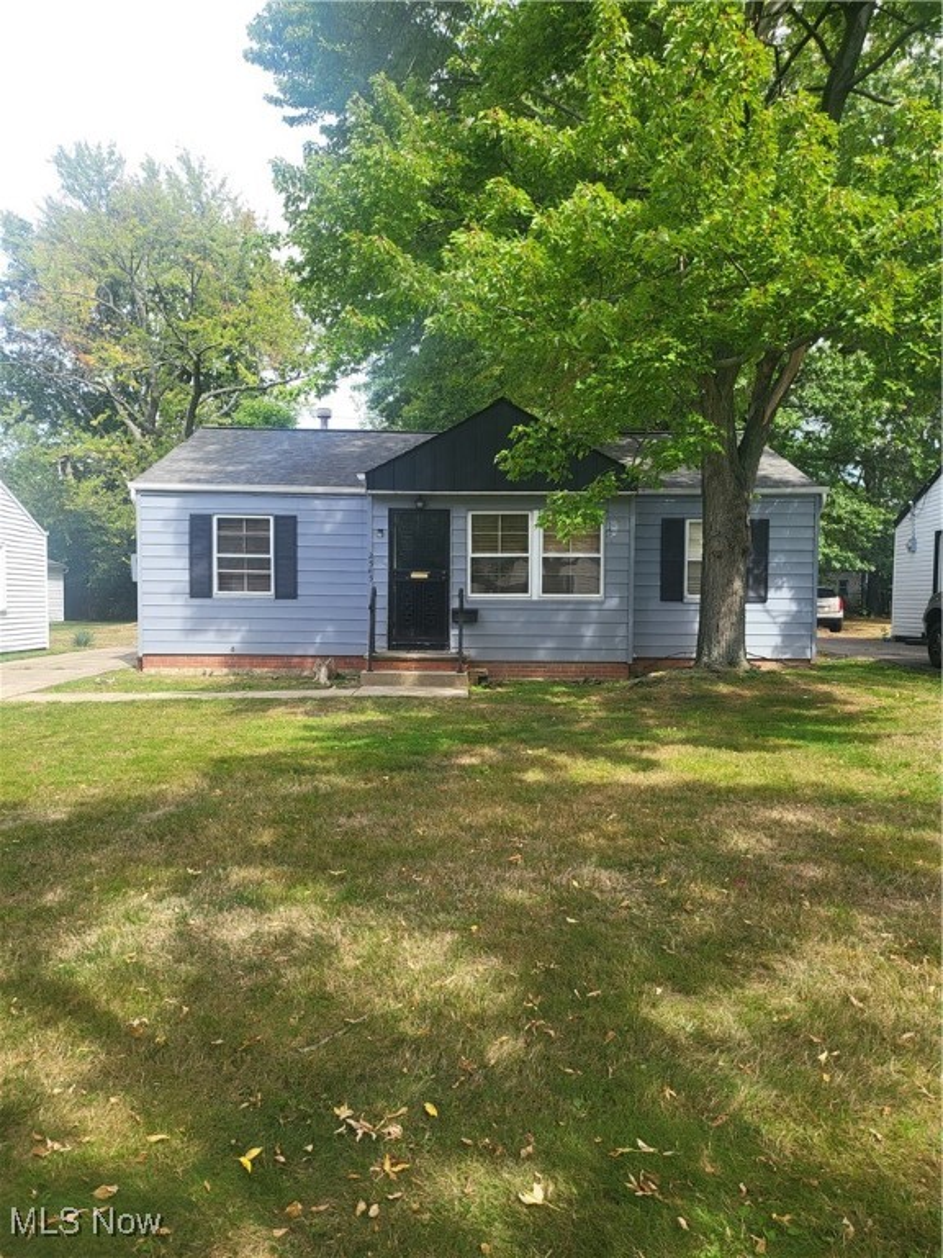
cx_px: 472
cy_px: 629
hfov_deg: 56.8
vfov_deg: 71.6
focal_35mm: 24
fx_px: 872
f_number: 1.8
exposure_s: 1/773
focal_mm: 5
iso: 40
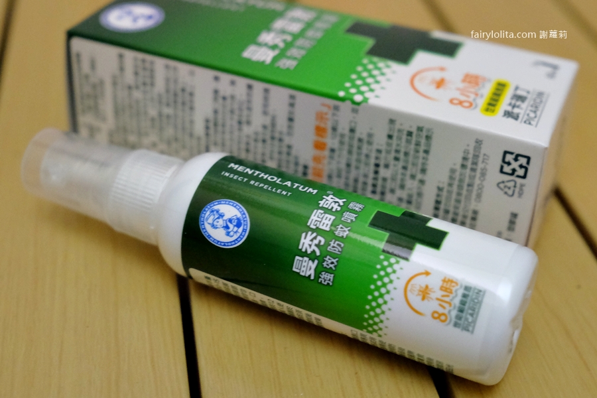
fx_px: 580
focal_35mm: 35
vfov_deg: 37.9
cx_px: 298
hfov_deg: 54.4
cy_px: 199
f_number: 2.8
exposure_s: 1/70
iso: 2000
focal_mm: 23
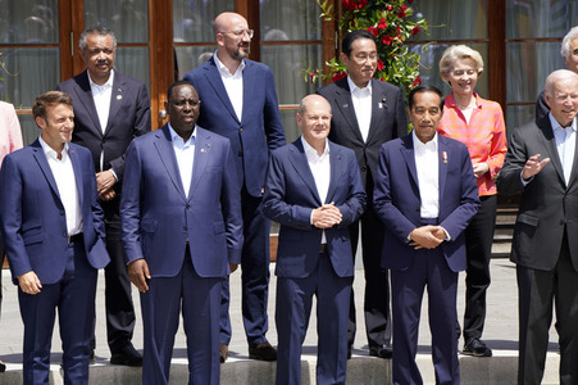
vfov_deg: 6.3
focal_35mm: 218
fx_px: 3497
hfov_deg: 9.4
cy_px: 192
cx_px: 289
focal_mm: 218
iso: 400
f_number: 10
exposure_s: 1/400
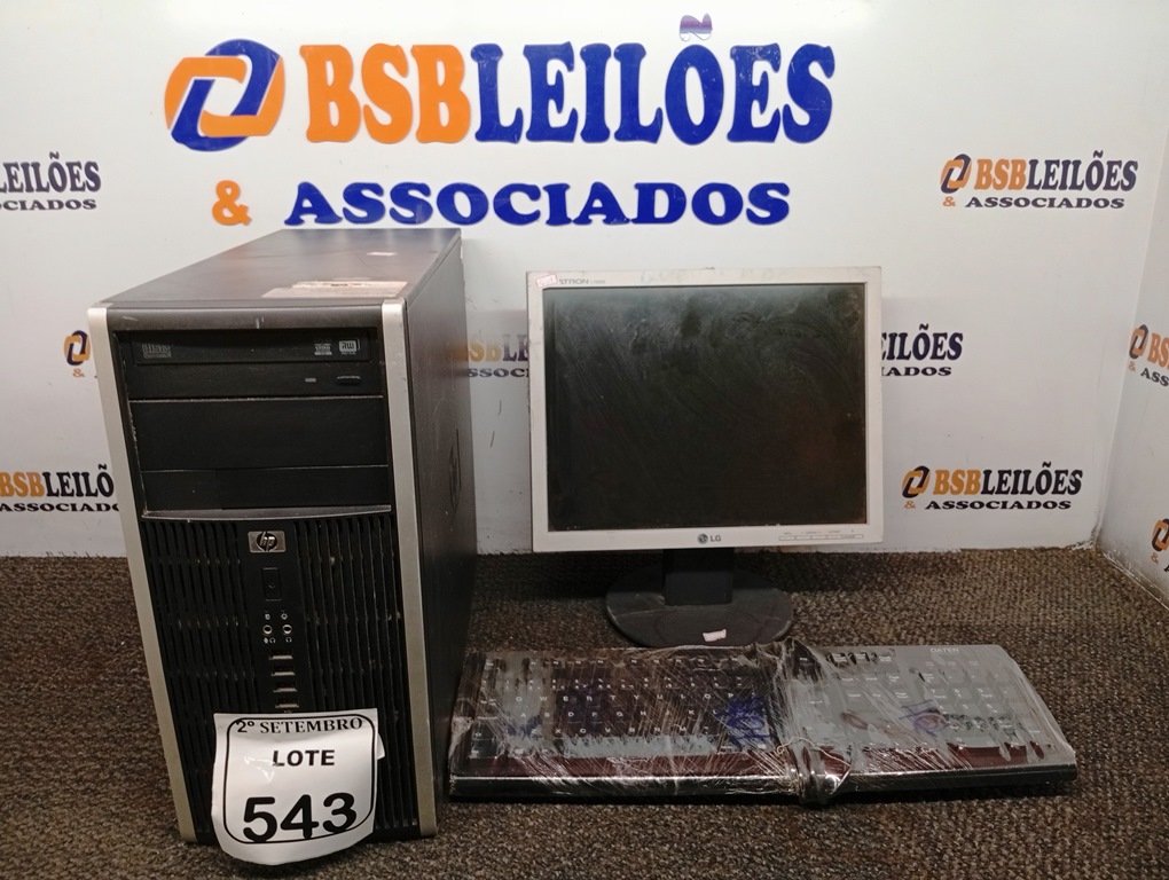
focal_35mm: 27
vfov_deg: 51.5
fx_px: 913
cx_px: 584
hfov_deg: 65.2
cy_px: 440
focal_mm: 3.98
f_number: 1.8
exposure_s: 1/30
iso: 275
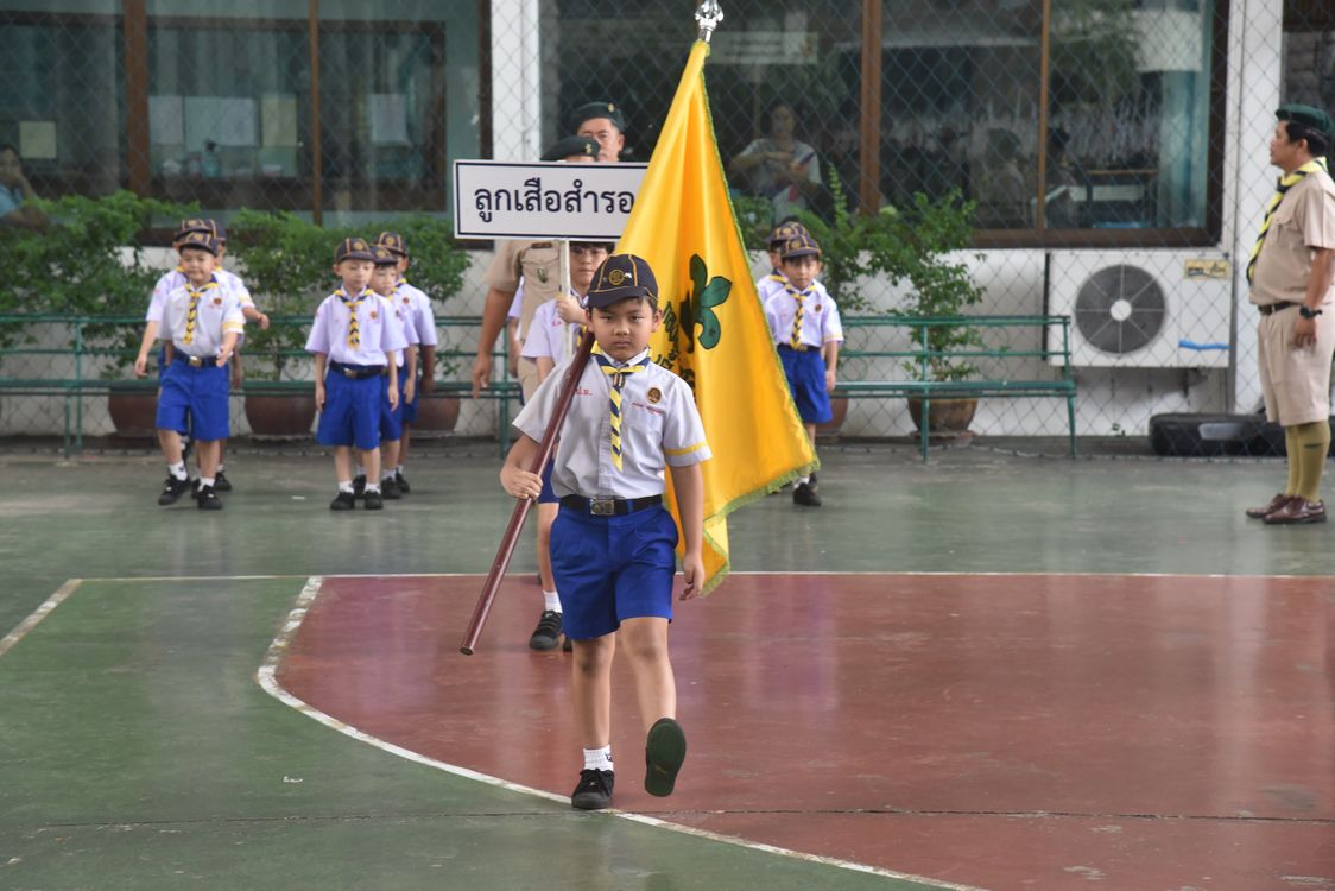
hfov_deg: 19.5
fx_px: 3895
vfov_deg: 13.0
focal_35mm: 105
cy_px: 446
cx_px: 668
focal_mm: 105
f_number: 4.5
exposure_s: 1/160
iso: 2000
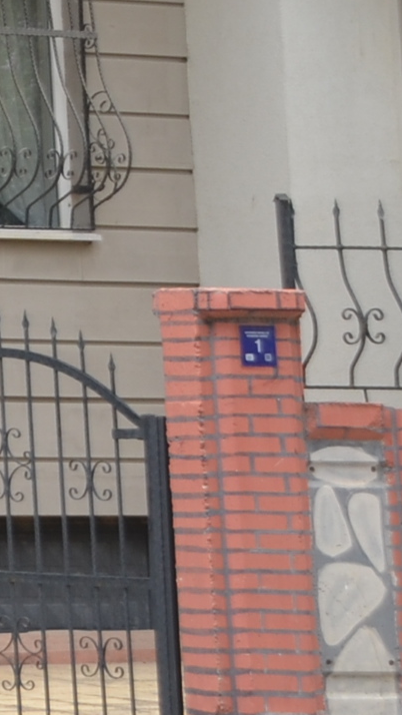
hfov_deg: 4.5
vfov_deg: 8.4
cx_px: -1033
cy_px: -389
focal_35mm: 252
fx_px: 4766
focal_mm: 31
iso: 180
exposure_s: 1/250
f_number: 8
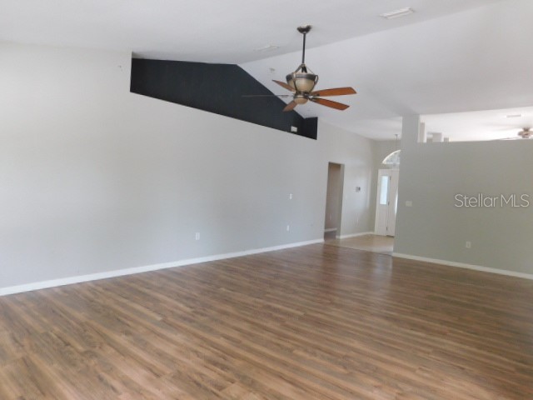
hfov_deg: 73.9
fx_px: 354
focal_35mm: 23
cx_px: 266
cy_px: 200
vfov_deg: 58.9
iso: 220
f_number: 3
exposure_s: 1/30
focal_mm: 4
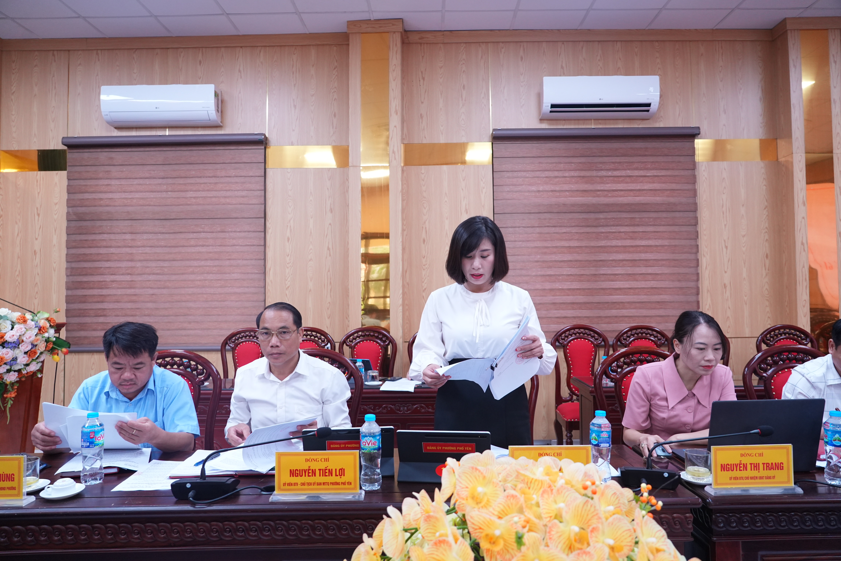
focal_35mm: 24
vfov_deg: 53.1
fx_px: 561
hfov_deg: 73.7
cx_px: 420
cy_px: 280
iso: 2000
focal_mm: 24
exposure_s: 1/125
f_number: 4
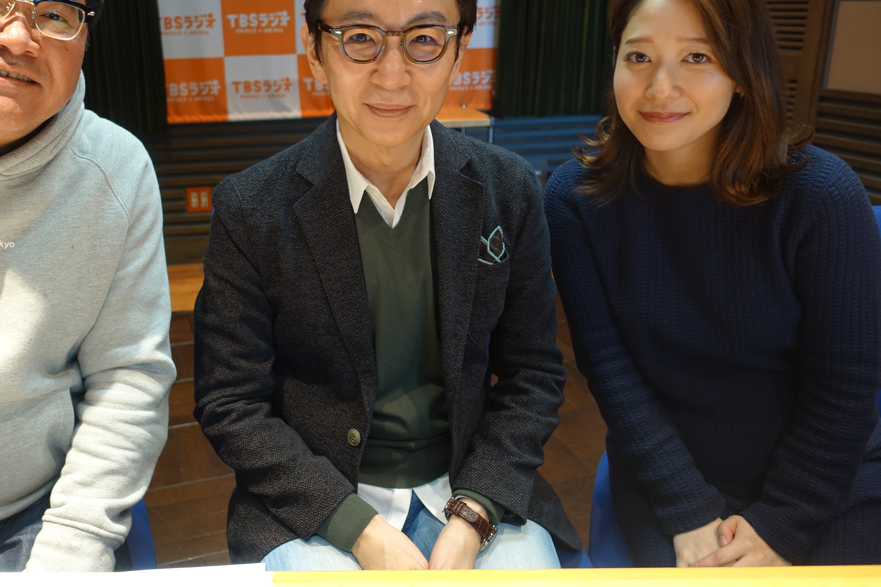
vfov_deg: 42.1
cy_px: 232
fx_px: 759
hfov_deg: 59.4
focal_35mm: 31
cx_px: 321
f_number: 1.8
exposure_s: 1/30
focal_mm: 8.8
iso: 200
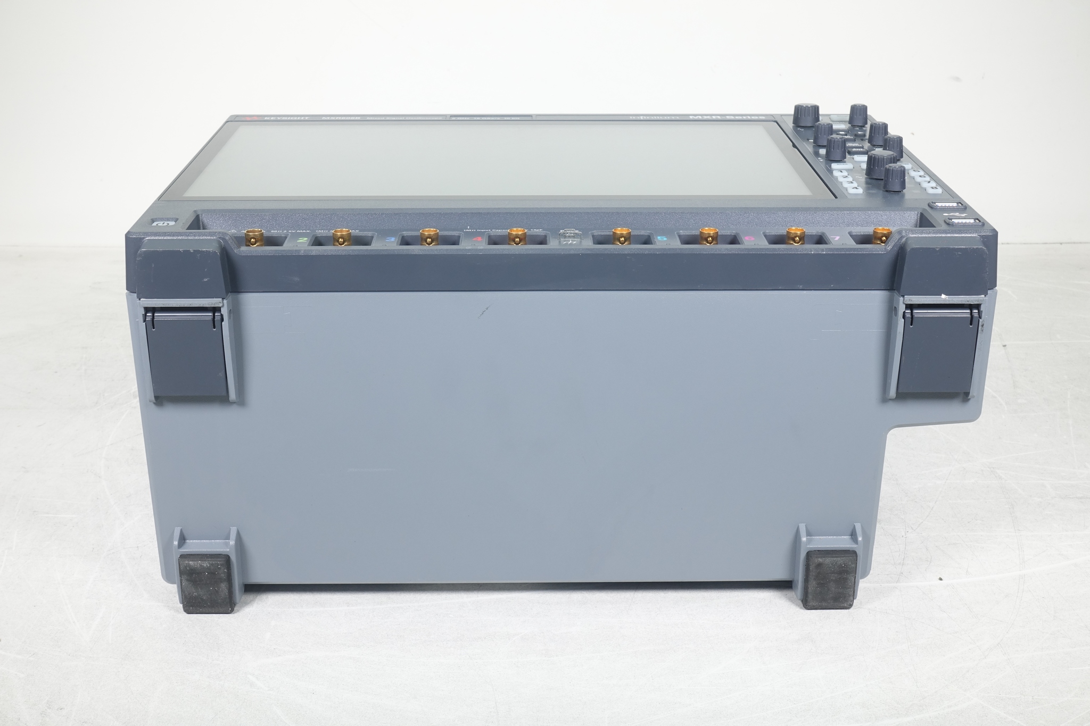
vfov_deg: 24.6
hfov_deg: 36.2
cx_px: 545
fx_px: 1665
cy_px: 363
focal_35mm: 55
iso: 125
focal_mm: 20.25
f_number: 8
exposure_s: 1/30
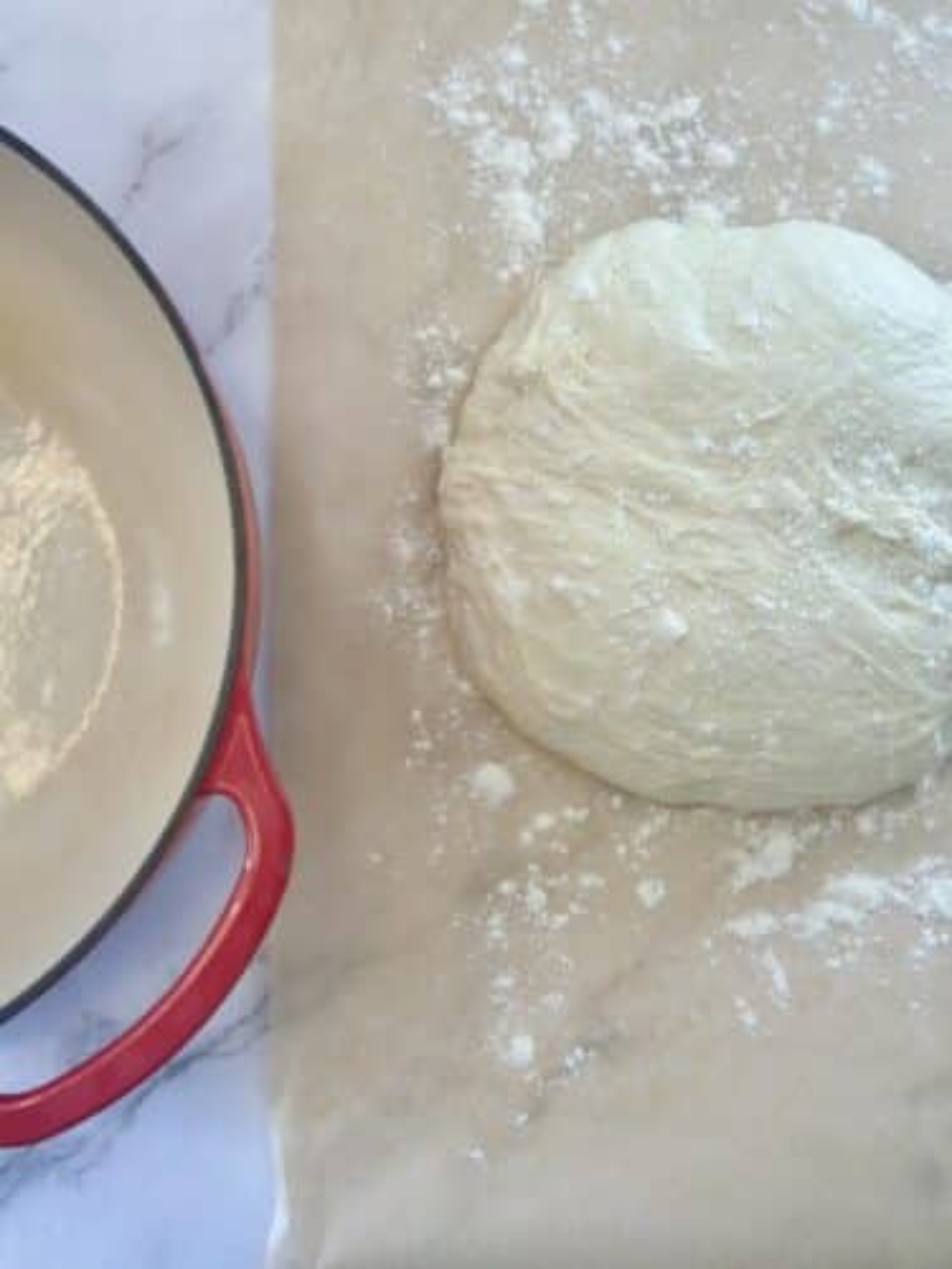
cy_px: 634
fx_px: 1760
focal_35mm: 48
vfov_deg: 39.7
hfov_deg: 30.3
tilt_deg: -89.0
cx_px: 476
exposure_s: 1/185
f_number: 1.78
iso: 80
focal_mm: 6.86
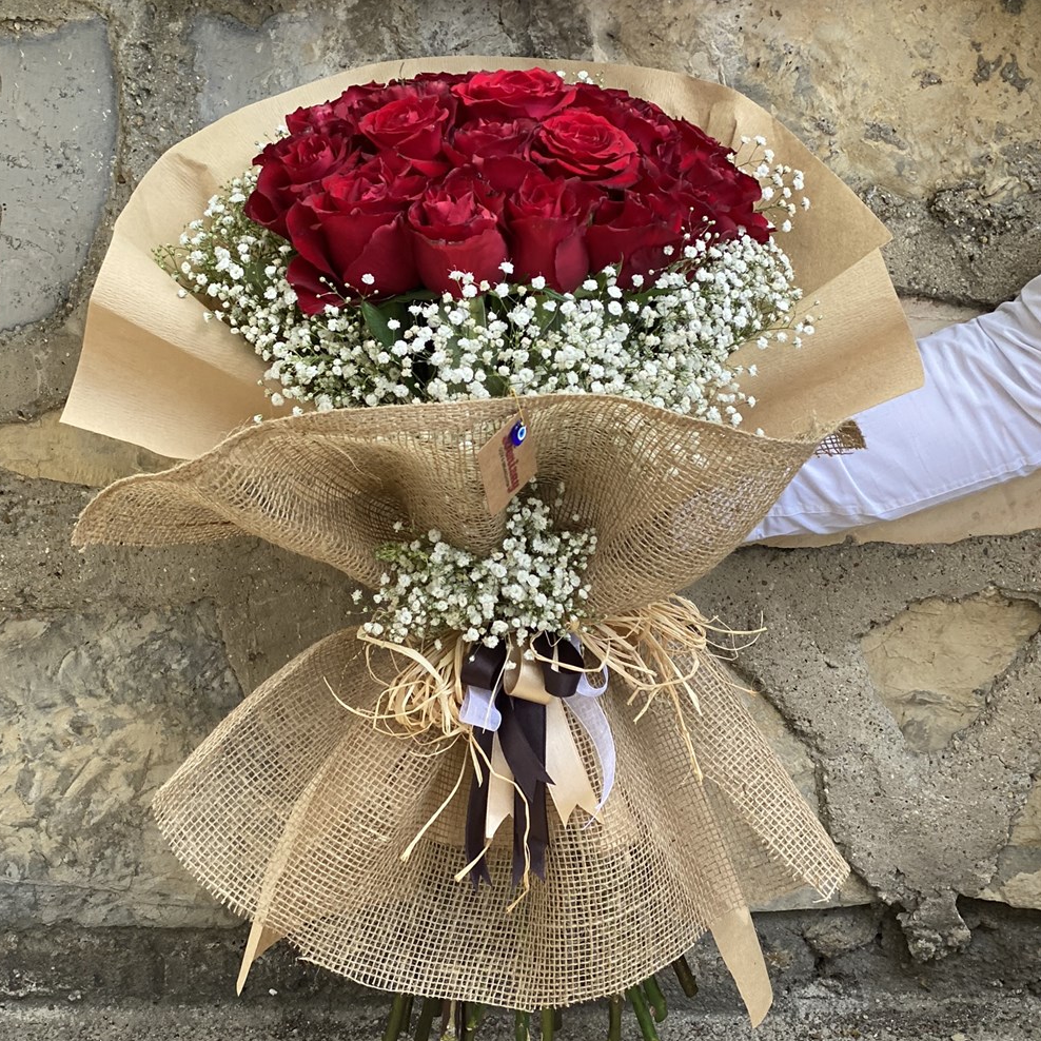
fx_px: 2109
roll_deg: +1.0
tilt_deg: -18.2
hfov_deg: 27.7
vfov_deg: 27.7
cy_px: 566
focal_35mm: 62
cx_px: 519
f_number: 2
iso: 32
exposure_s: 1/122
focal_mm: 6
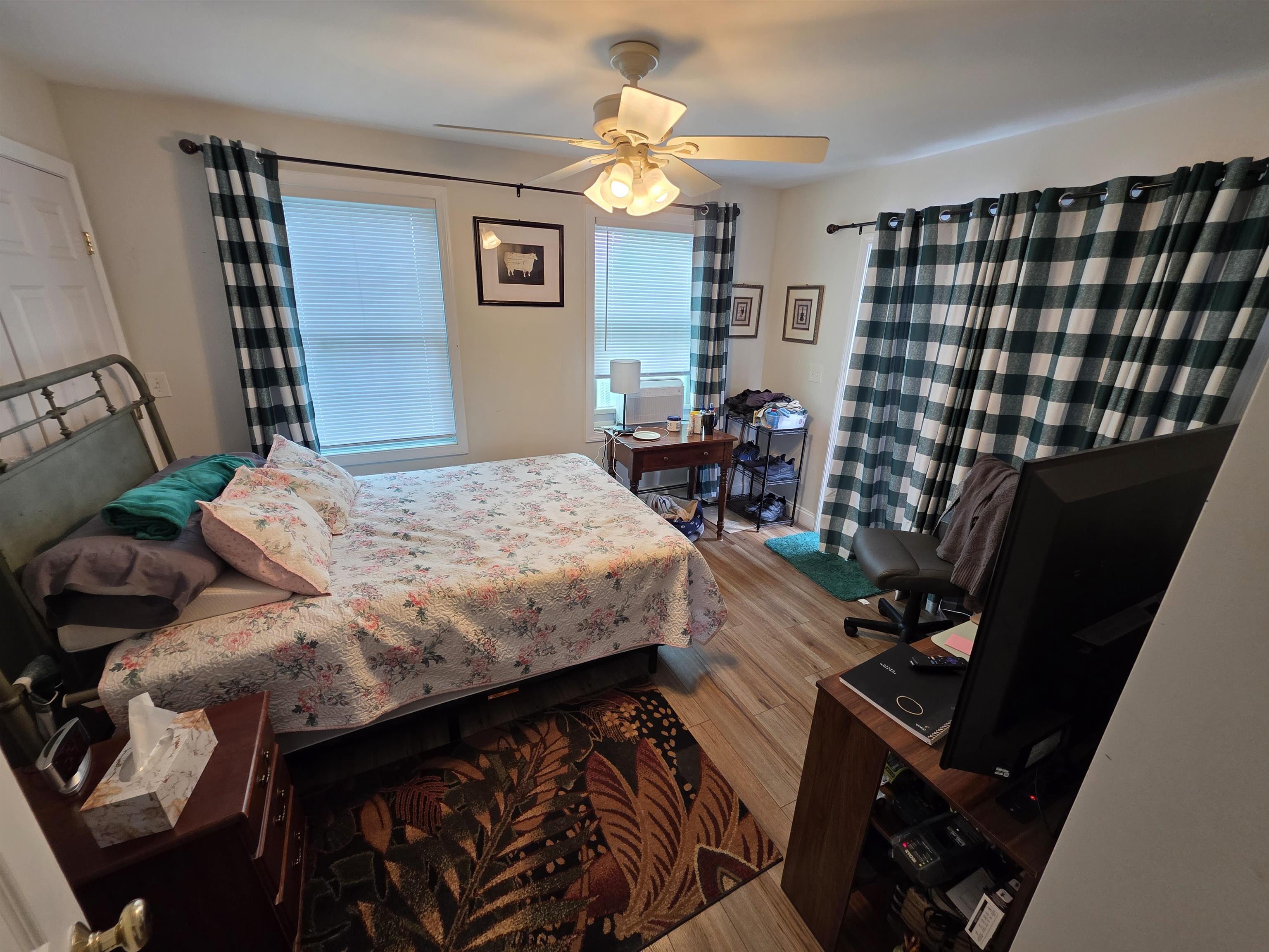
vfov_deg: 89.9
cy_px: 476
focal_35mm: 13
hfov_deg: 106.2
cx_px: 634
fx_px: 477
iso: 160
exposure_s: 1/120
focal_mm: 2.2
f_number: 1.9
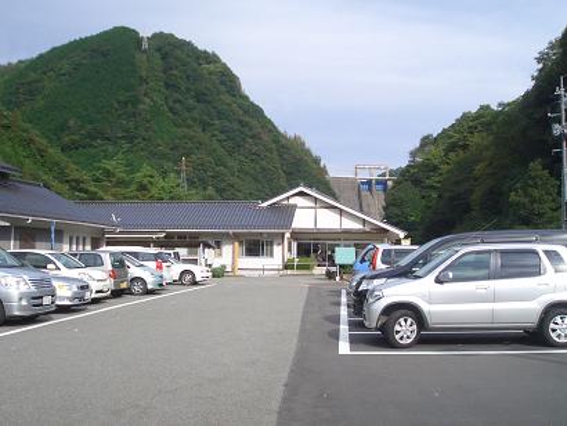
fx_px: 590
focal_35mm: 36
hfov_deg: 51.3
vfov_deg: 39.7
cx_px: 284
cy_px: 213
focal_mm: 4.8
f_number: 4
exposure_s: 1/640
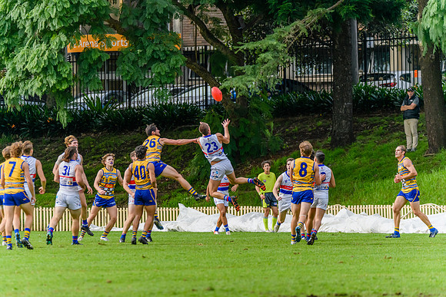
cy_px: 148
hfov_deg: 5.9
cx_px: 223
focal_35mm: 350
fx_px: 4337
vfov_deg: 3.9
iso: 1800
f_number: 6
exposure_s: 1/1600
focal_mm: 350
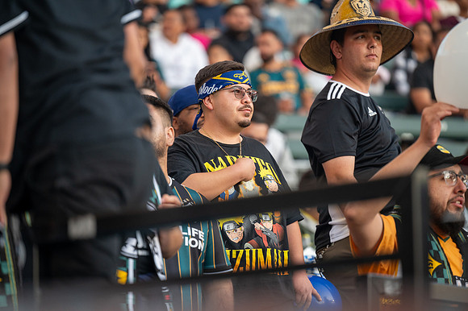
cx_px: 234
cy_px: 156
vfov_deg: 6.9
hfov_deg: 10.3
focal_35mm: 200
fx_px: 2598
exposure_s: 1/800
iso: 1250
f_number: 2.8
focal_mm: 200
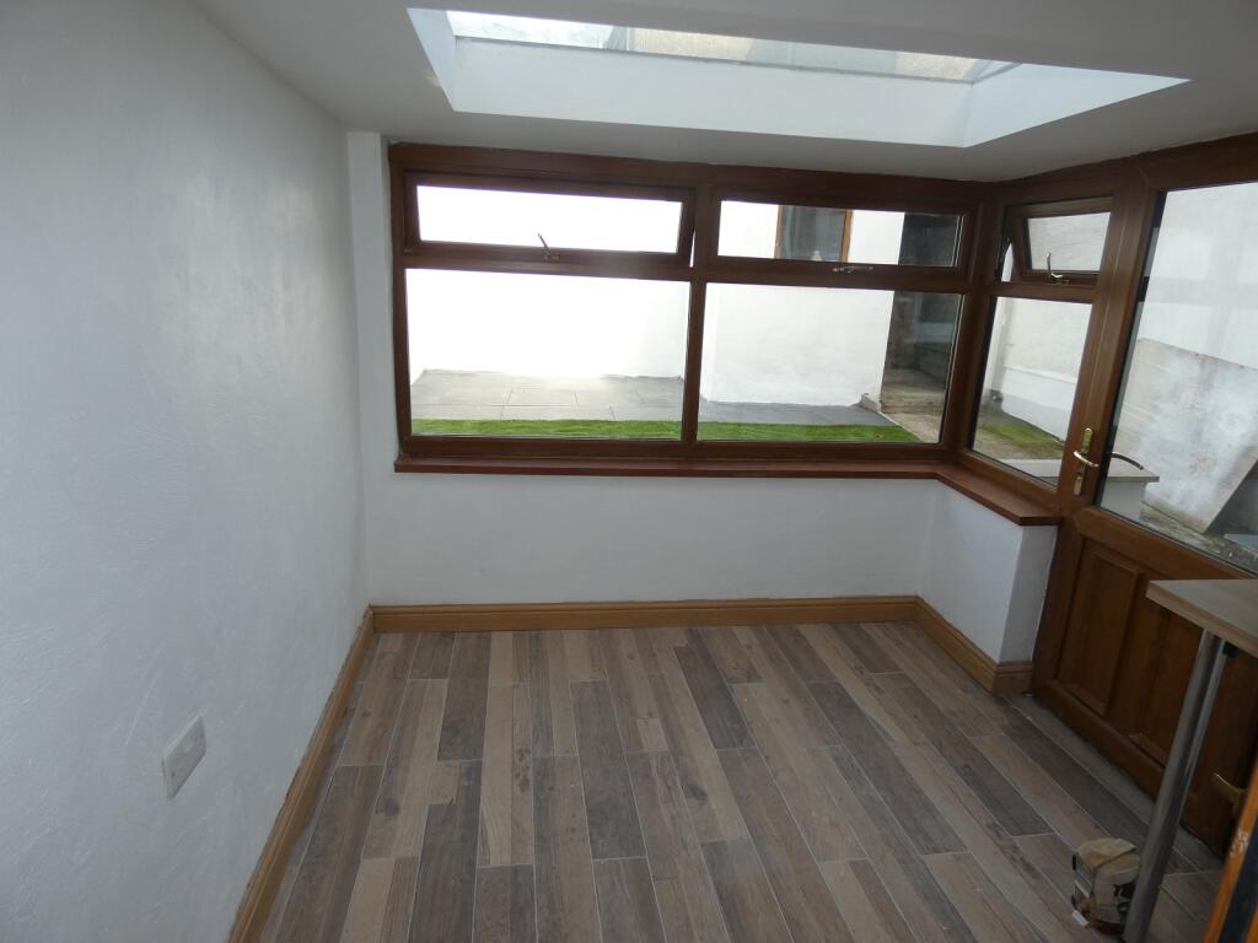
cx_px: 629
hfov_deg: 81.7
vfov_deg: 66.0
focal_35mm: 20
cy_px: 472
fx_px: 727
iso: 80
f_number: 2.8
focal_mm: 3.6
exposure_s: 1/250
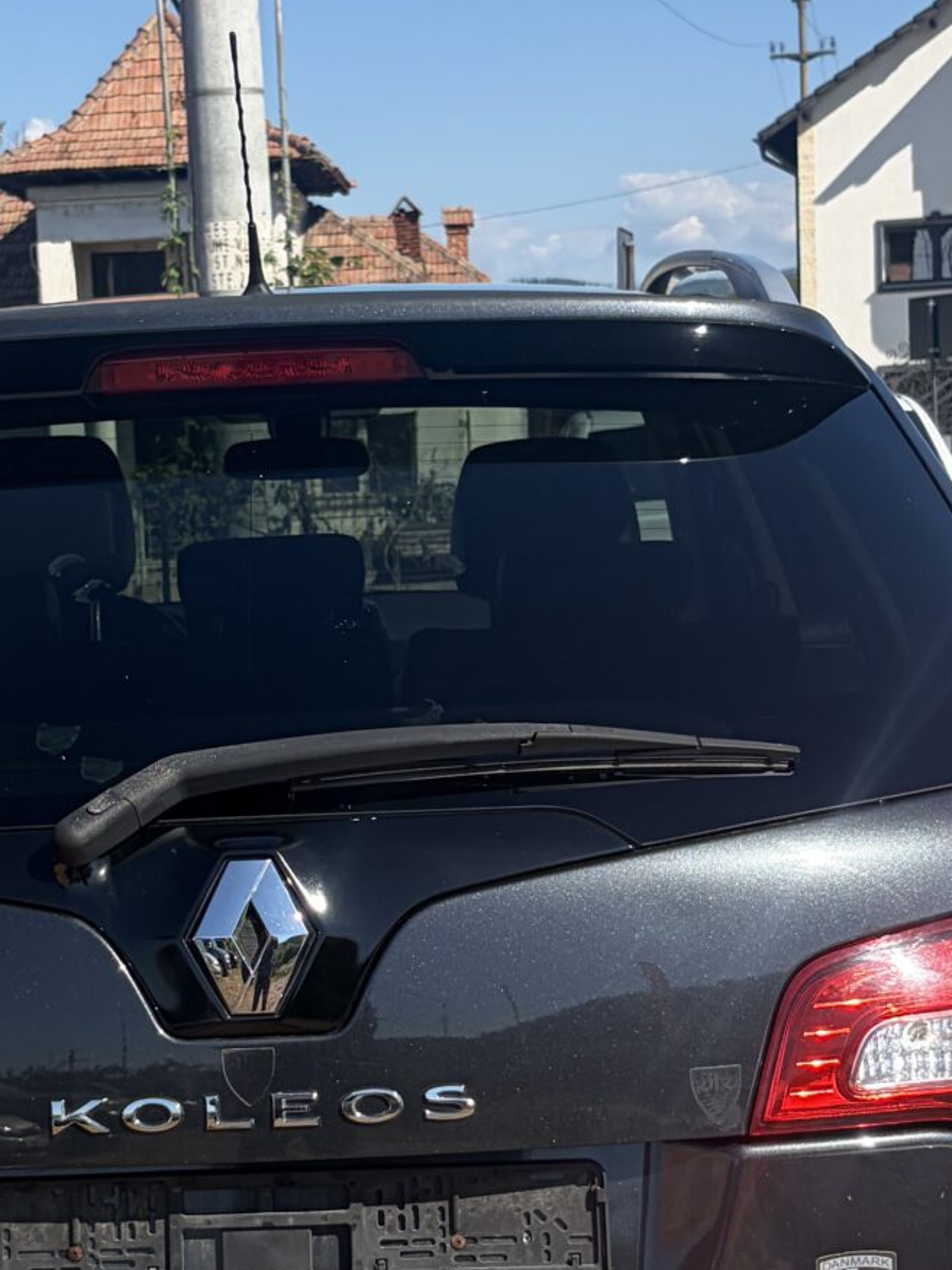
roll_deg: +2.7
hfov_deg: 19.3
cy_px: 721
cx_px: 329
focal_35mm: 76
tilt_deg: -5.8
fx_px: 2787
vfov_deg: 25.6
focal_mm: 5.96
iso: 50
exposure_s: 1/3448
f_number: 1.6
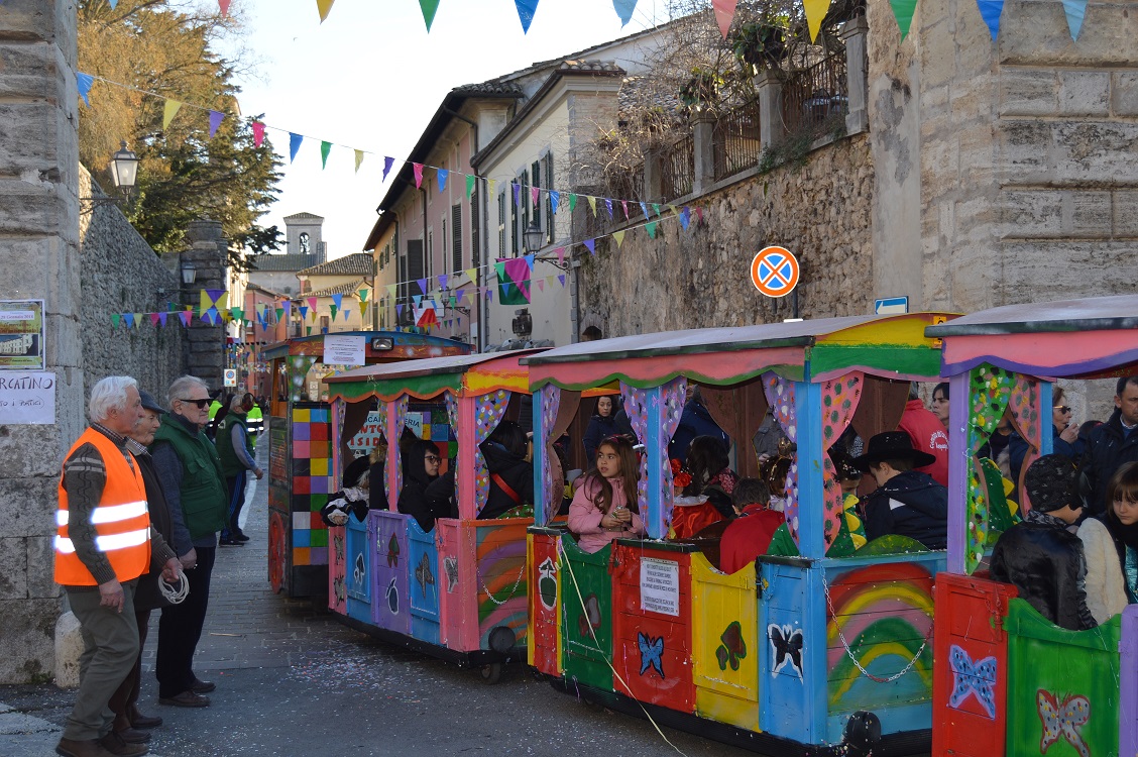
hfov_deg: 41.1
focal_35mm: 48
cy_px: 378
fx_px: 1516
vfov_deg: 28.0
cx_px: 569
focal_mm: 32
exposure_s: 1/160
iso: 100
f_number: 4.5
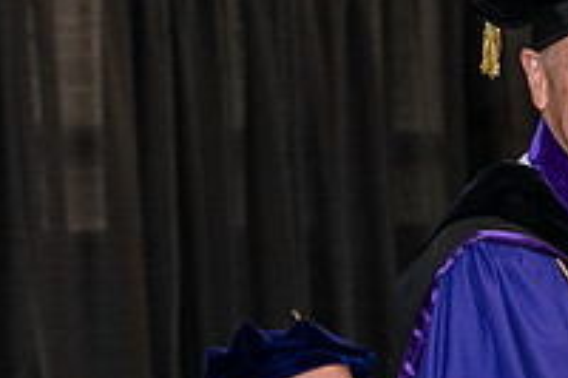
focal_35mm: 203
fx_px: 3200
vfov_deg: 6.7
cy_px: 425
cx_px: 710
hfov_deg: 10.0
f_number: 5
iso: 2500
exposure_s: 1/200
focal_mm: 70
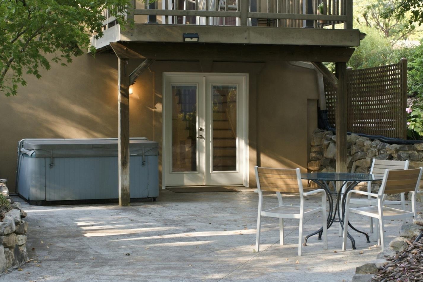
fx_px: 881
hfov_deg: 27.0
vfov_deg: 18.2
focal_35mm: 75
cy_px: 130
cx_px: 218
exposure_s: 1/60
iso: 400
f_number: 6.3
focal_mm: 52
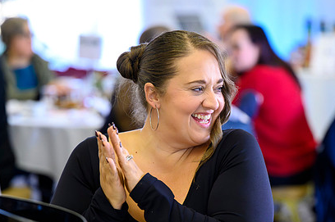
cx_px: 190
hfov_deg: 13.9
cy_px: 143
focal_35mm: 148
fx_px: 1376
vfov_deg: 9.2
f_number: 2.8
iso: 10000
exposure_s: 1/200
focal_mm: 104
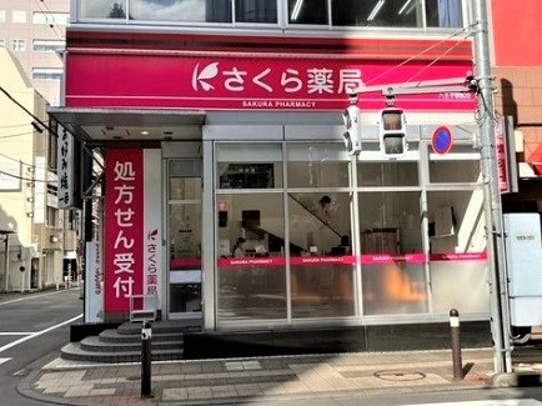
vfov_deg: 45.4
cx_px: 290
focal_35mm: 31
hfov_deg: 58.3
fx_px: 485
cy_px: 206
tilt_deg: +6.3
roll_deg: +2.2
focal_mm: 3.99
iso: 32
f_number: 1.8
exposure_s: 1/1412
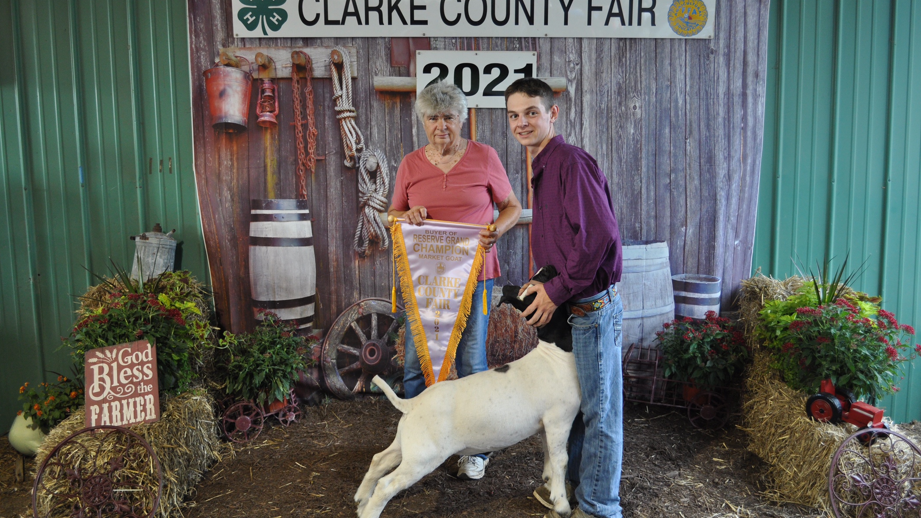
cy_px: 255
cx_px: 457
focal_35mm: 35
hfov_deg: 56.6
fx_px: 855
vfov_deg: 33.7
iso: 640
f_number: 4
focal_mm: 22
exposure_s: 1/60
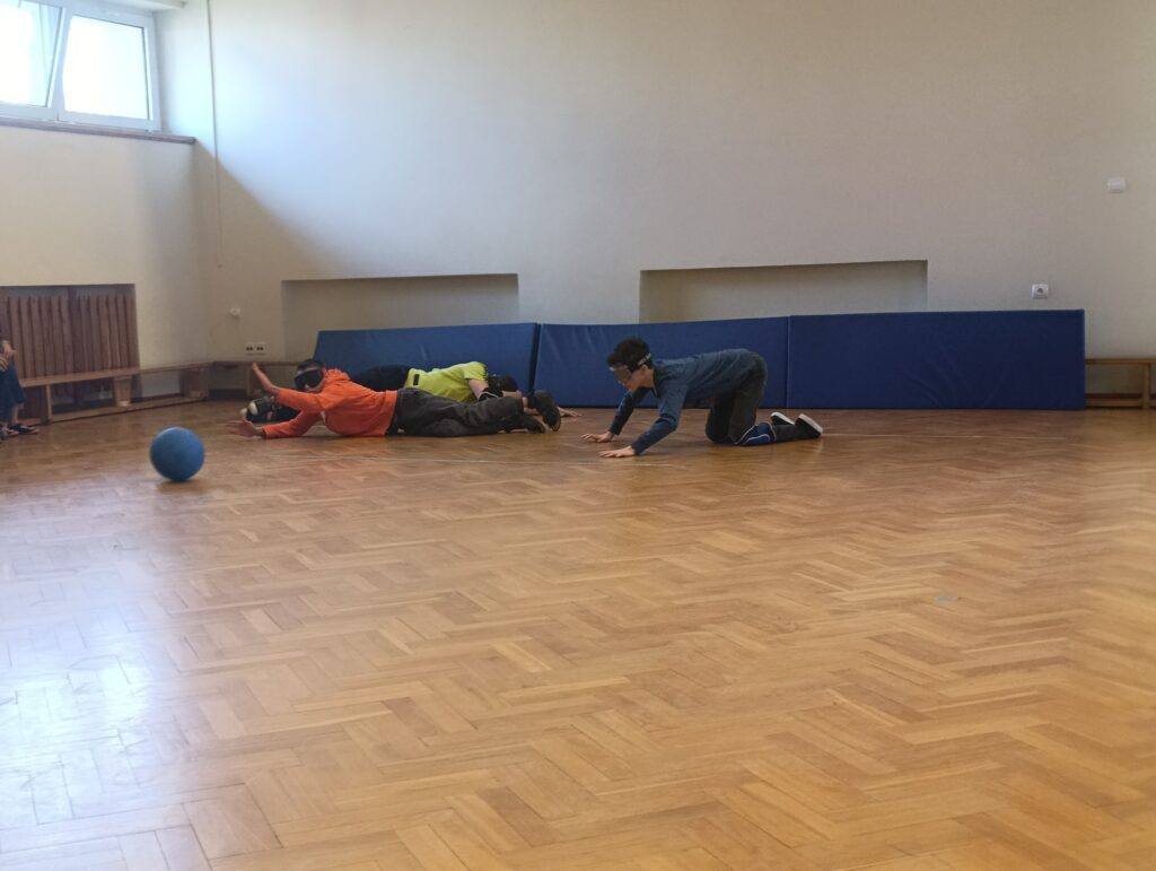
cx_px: 578
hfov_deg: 41.2
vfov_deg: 31.6
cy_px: 436
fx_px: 1538
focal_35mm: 46
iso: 565
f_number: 1.65
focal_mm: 6.11
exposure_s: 1/100
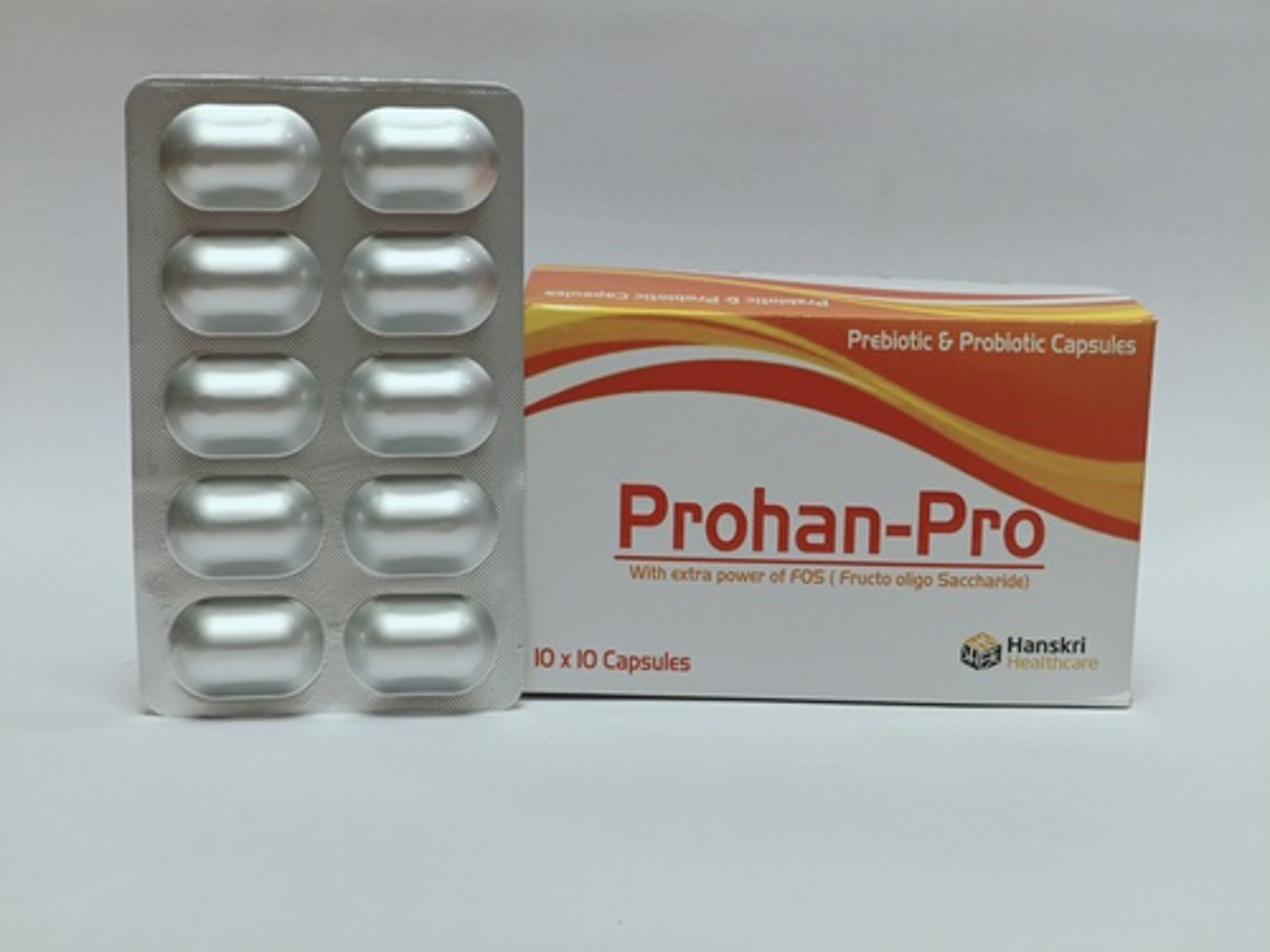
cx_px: 635
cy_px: 476
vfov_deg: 30.9
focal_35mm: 47
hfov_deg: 40.4
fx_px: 1724
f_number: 2
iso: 303
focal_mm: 7.08
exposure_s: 1/50
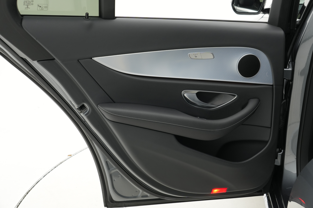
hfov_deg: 36.0
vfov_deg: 24.5
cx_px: 156
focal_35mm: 55
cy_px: 104
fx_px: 481
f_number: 8
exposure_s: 1/50
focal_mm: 36.9
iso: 400
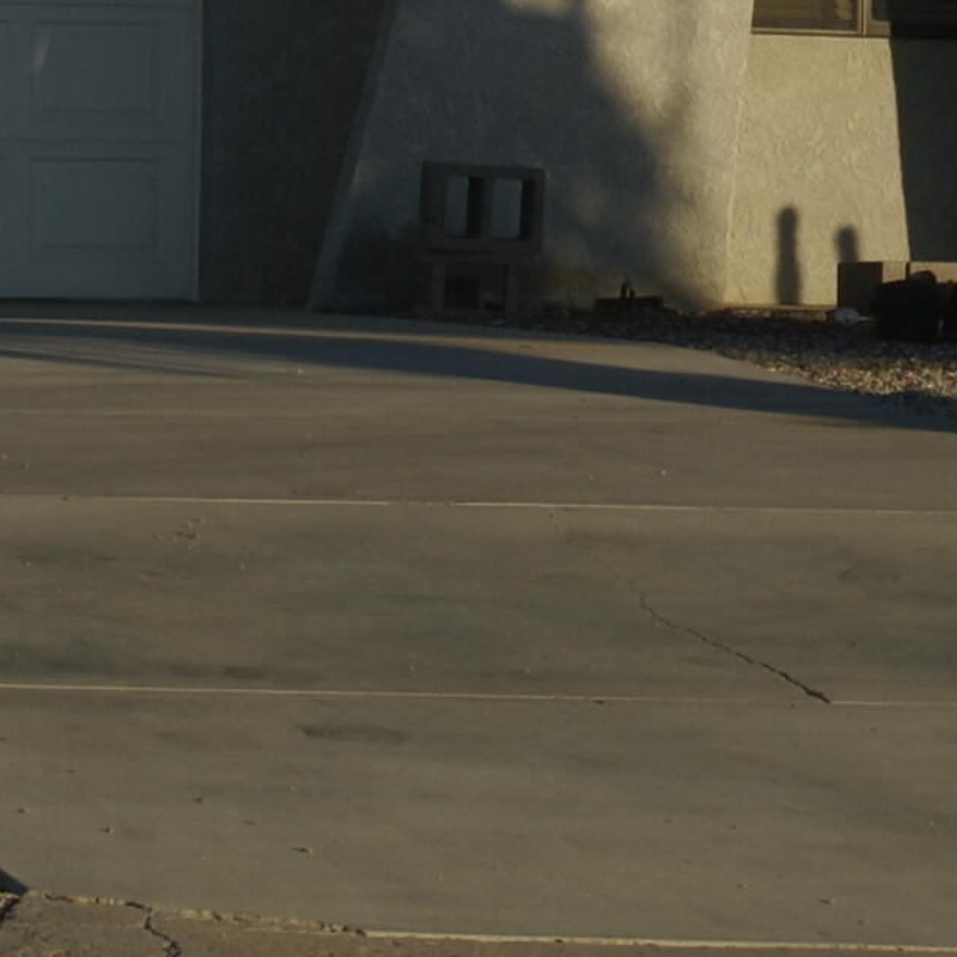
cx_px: 1010
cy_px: -132
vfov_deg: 6.4
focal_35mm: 274
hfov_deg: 6.4
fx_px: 8571
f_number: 11
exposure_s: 1/160
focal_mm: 45
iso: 100
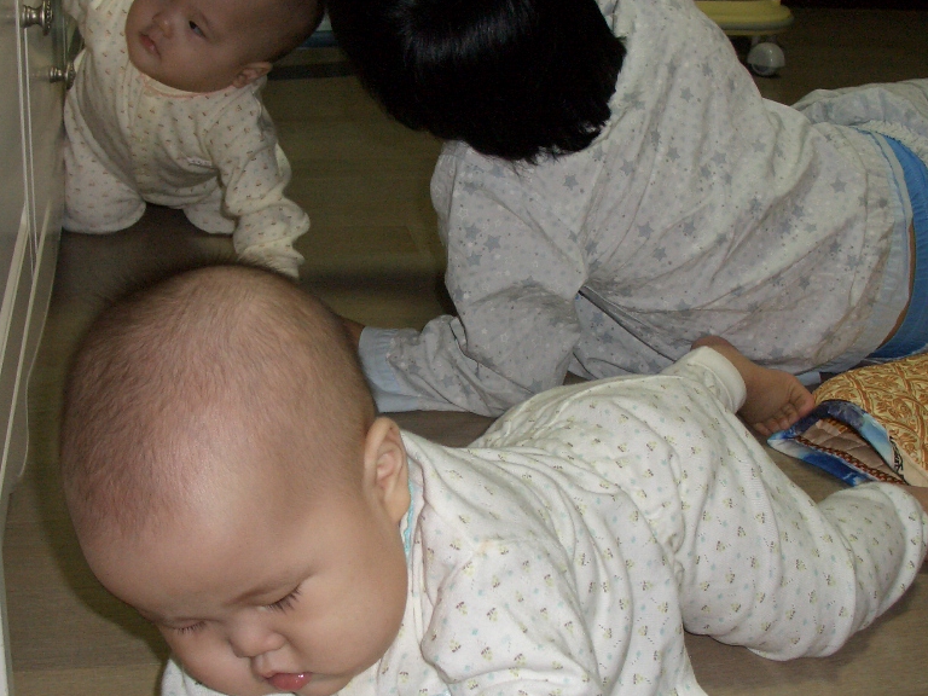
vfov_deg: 26.5
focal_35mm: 55
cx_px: 440
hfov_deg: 34.9
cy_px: 312
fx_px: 1474
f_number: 2.8
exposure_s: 1/60
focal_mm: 7.1
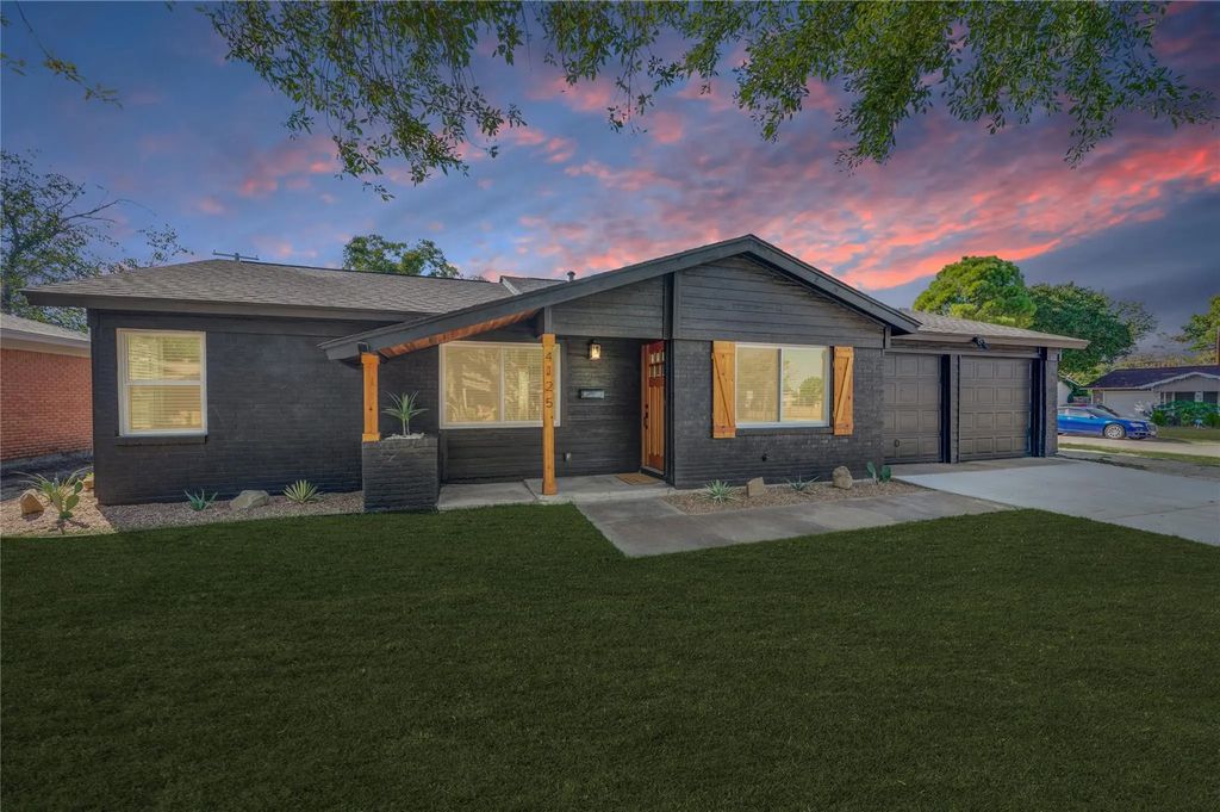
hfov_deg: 104.3
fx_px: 474
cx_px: 610
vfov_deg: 81.1
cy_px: 406
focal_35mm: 14
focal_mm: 14
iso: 100
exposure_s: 1/125
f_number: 8
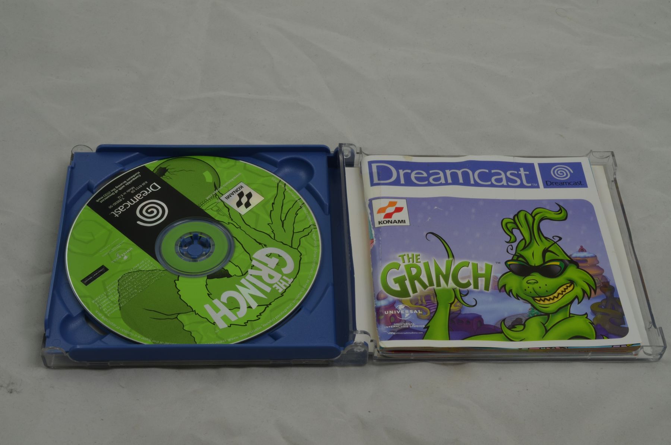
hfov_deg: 33.5
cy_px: 222
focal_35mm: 60
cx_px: 336
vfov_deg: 22.5
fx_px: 1116
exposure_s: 1/3
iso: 100
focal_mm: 40
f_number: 20
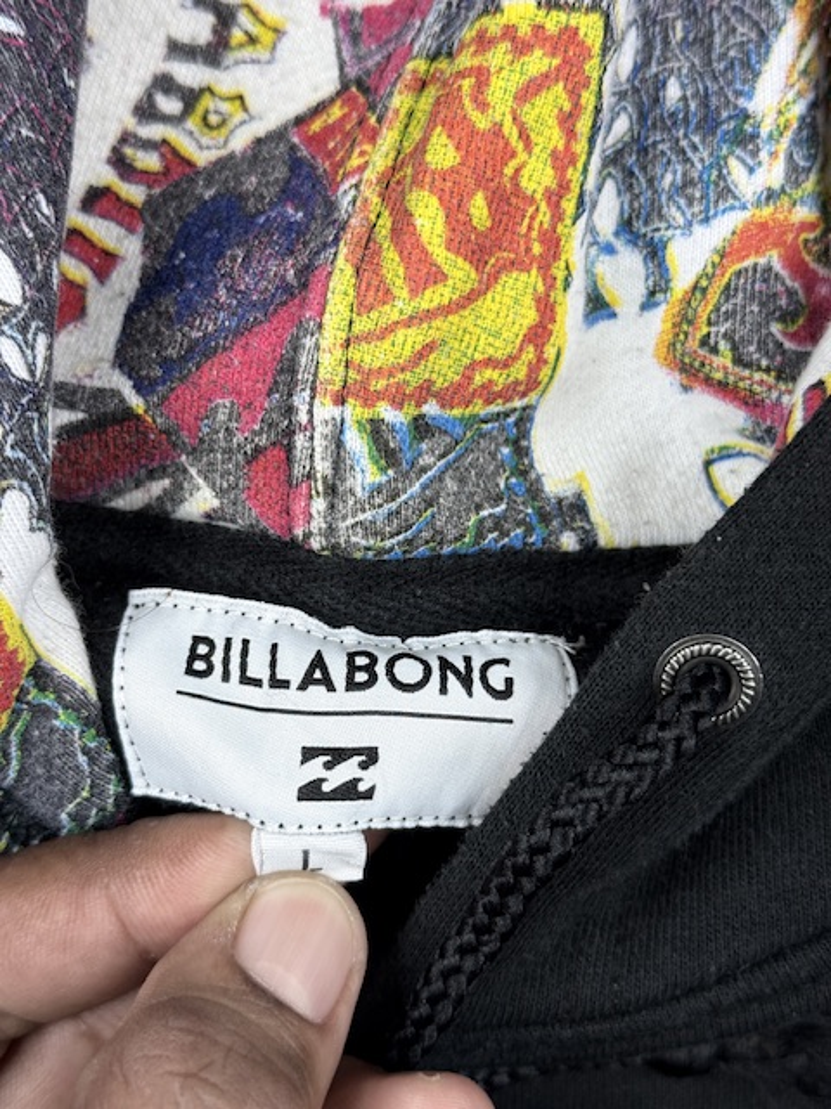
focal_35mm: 48
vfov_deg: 39.7
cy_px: 554
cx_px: 416
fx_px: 1536
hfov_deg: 30.3
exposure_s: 1/121
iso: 50
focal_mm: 6.76
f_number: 1.78
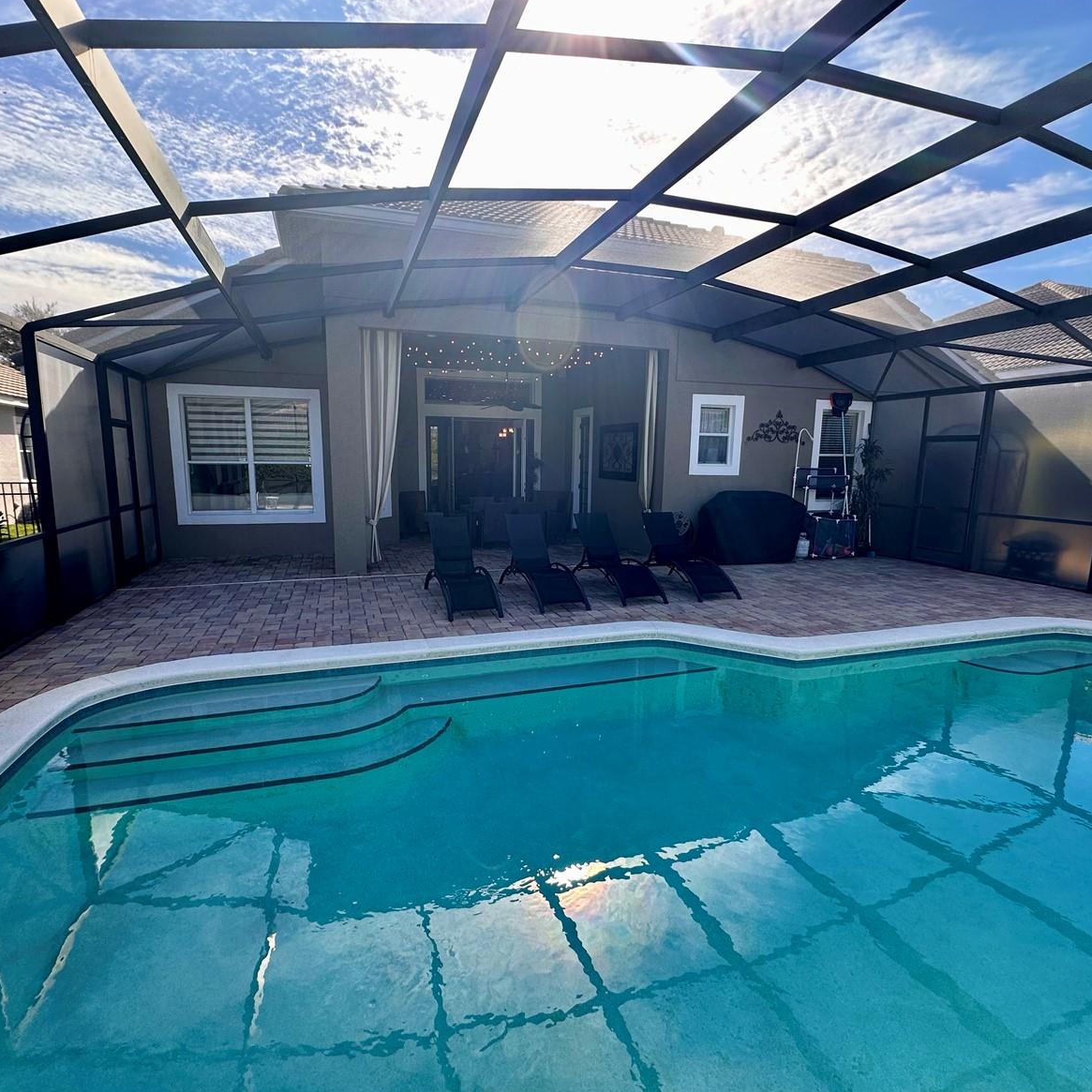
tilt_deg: -9.3
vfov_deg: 84.0
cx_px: 521
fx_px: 607
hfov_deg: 83.9
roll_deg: -0.2
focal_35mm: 17
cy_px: 554
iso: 40
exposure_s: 1/334
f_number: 2.2
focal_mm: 2.22
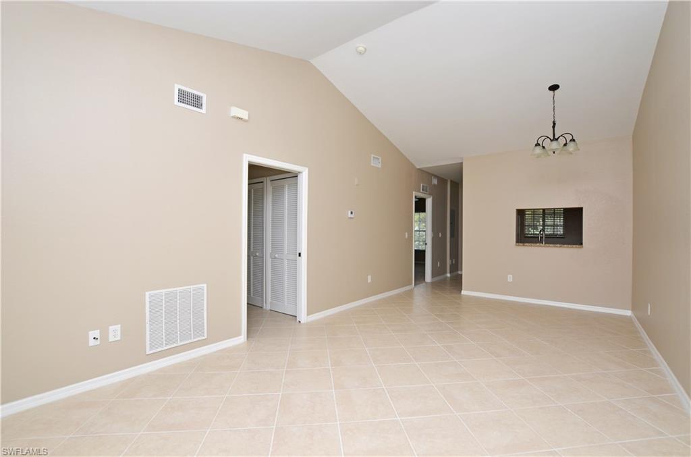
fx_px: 287
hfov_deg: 100.5
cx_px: 346
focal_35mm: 15
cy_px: 228
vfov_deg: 77.0
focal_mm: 10
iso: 200
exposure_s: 1/60
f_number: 8
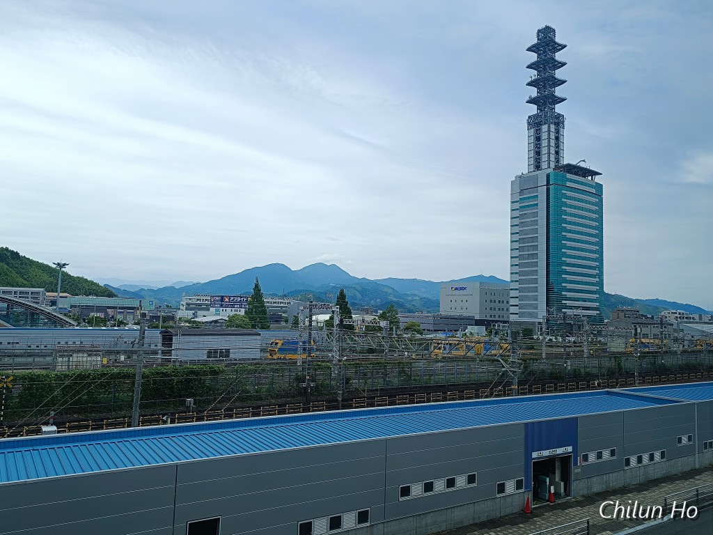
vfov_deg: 56.8
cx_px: 356
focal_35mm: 24
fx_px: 494
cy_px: 268
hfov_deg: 71.6
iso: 53
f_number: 1.65
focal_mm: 6.14
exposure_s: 1/551
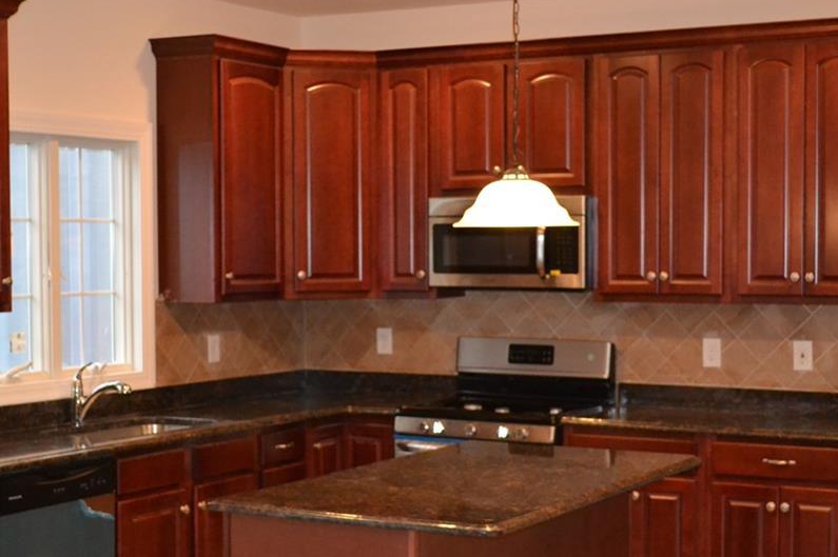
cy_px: 314
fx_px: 1574
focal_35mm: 68
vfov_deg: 20.1
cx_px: 405
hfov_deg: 29.8
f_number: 5
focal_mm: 35
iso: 3200
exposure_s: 1/60
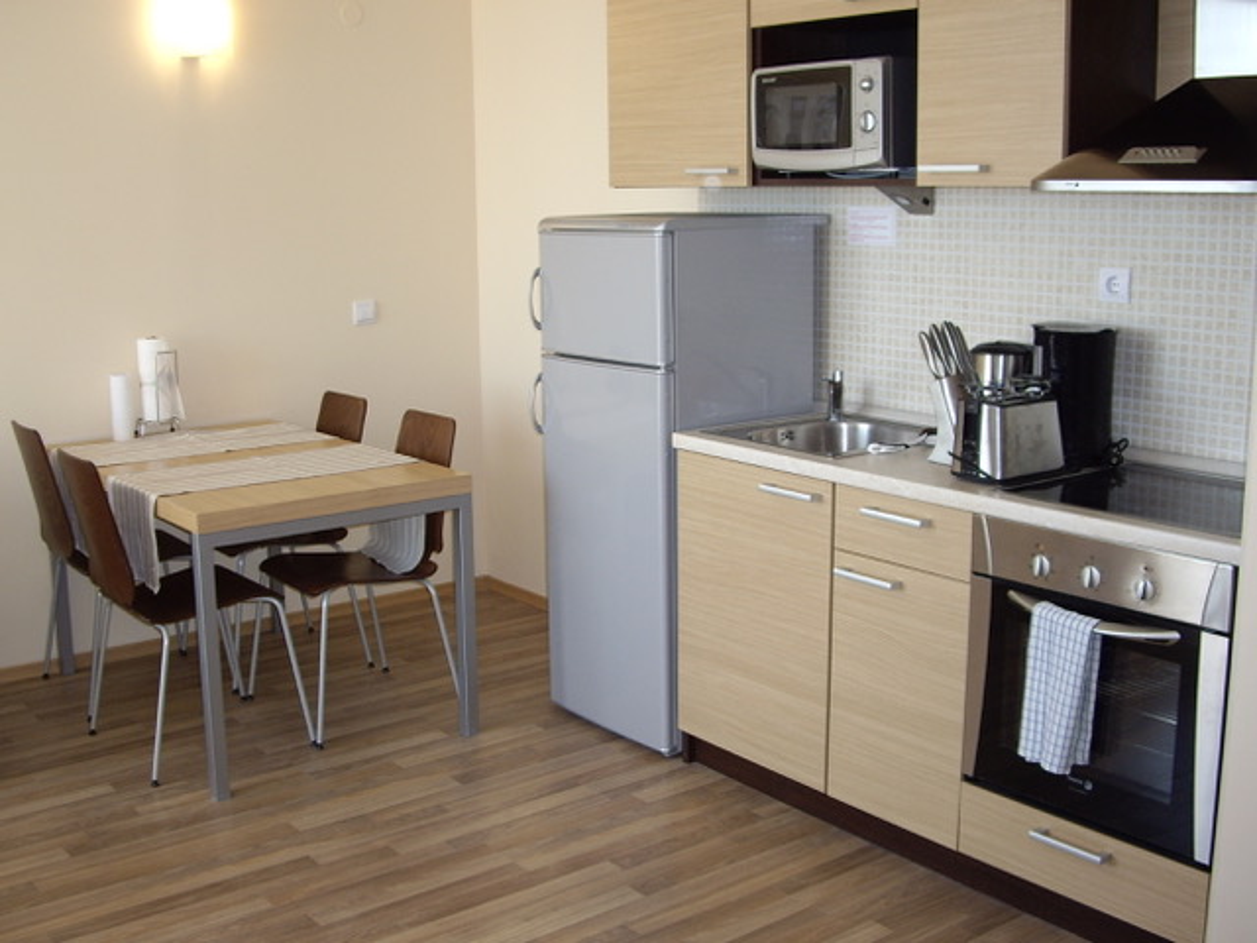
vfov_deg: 37.7
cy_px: 472
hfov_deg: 49.0
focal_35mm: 38
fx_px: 1380
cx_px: 628
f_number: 2.8
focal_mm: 7.9
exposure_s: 1/80
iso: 100
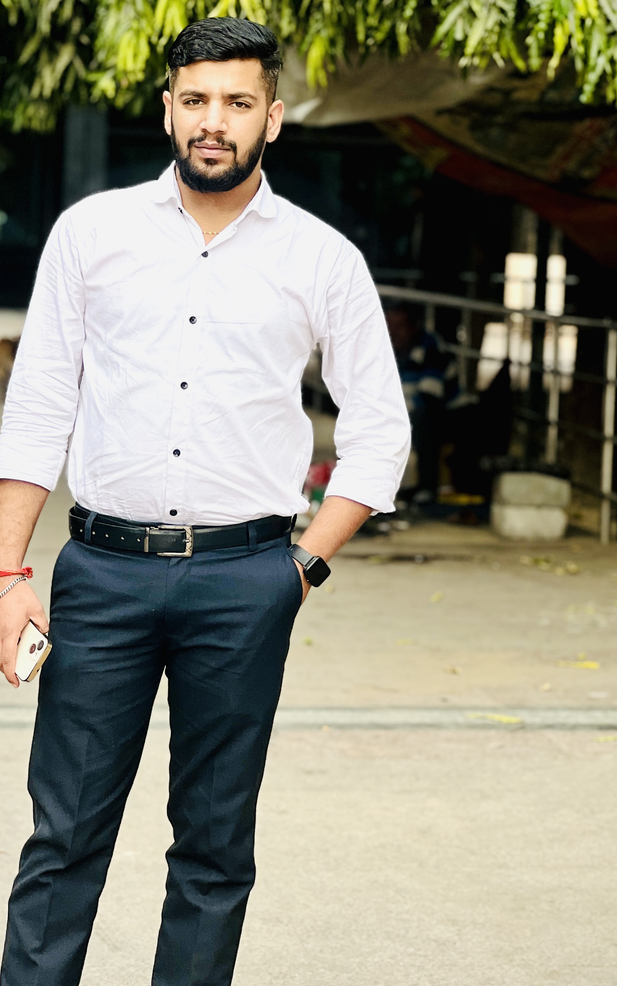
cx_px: 204
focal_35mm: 109
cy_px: 519
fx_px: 2932
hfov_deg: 12.0
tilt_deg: -3.5
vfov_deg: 19.1
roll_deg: -2.2
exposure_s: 1/254
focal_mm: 9
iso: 25
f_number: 2.8
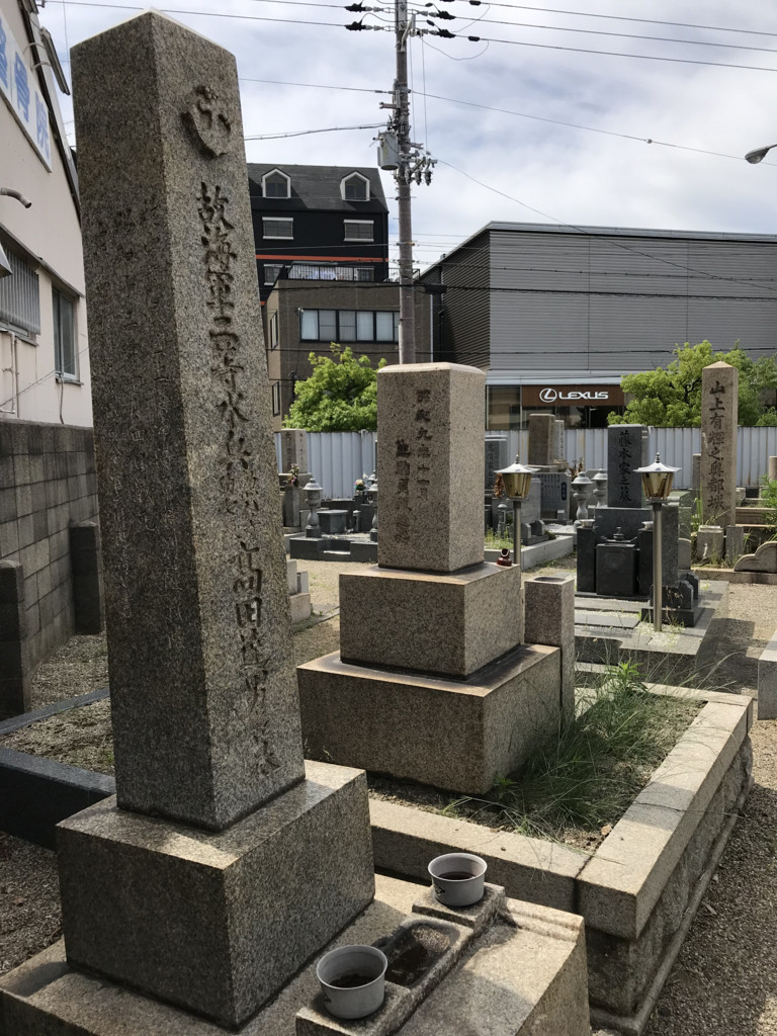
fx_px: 838
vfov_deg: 63.4
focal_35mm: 28
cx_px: 388
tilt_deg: -5.3
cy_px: 518
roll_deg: +1.3
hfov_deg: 49.7
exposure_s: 1/2336
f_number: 1.8
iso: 20
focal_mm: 3.99
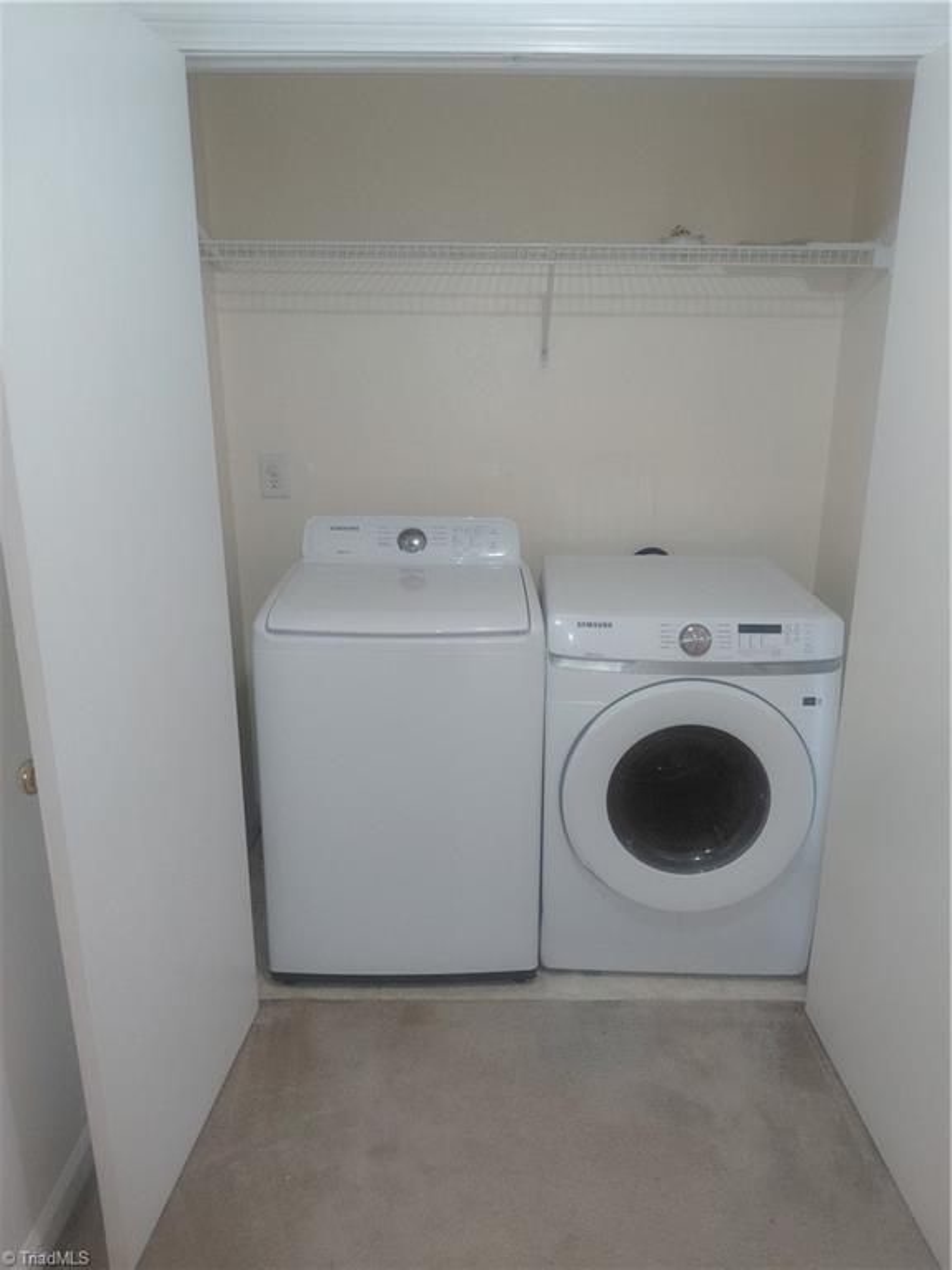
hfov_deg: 54.9
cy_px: 635
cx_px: 476
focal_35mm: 25
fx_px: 917
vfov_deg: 69.4
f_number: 1.8
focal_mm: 4.69
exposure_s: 1/60
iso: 200
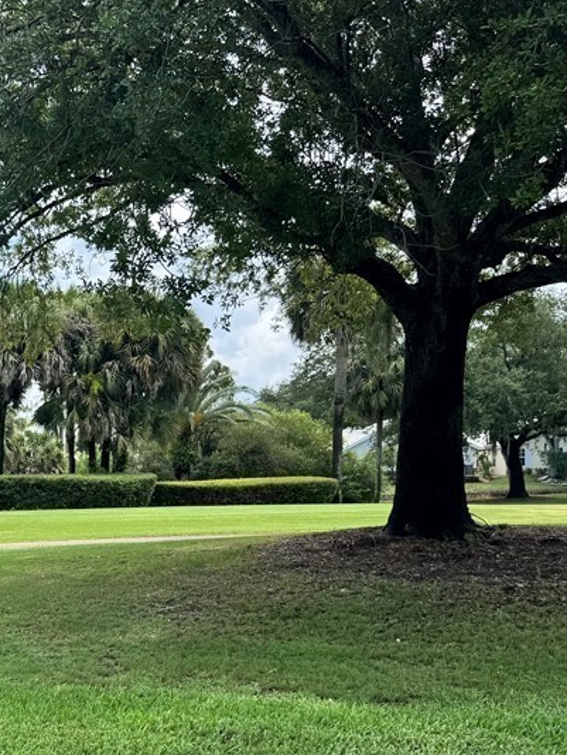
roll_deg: +1.3
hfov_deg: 28.4
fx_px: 1004
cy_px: 488
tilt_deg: -1.7
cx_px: -71
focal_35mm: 46
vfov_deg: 40.8
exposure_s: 1/1869
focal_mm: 6.76
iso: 80
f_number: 1.78
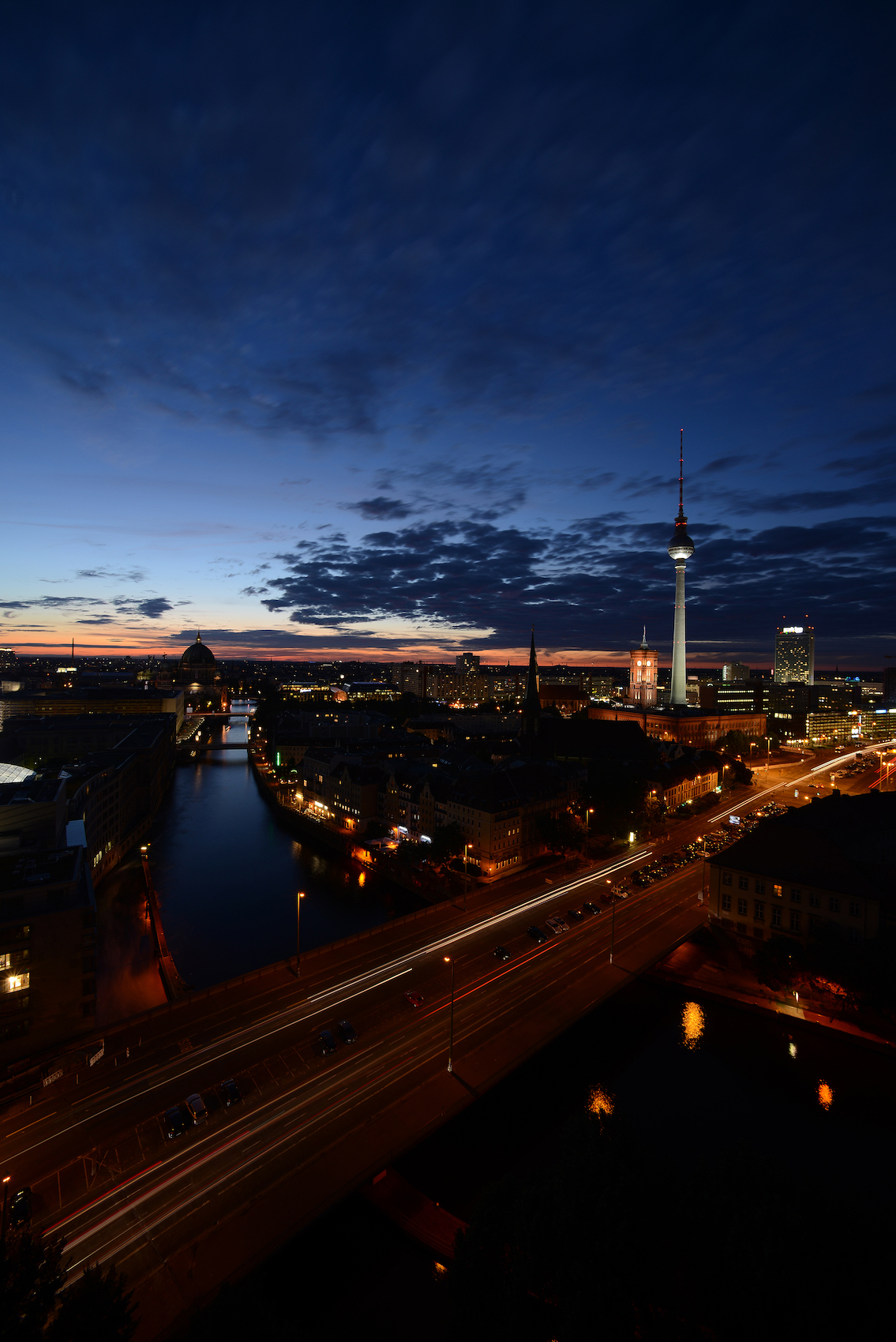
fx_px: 522
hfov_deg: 81.3
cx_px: 448
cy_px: 671
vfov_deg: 104.2
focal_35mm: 14
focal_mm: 14
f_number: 11
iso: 100
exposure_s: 8
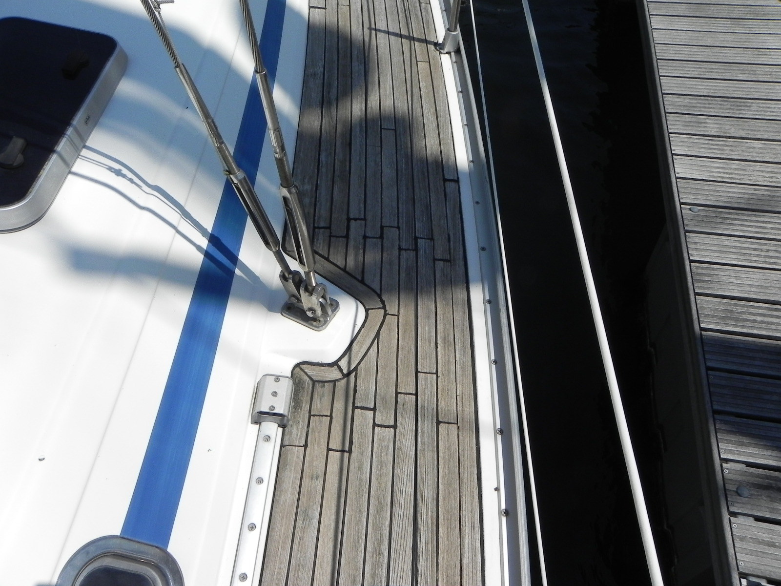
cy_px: 293
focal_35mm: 26
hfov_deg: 67.3
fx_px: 587
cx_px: 390
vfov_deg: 53.1
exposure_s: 1/942
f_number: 8
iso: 160
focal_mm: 4.6
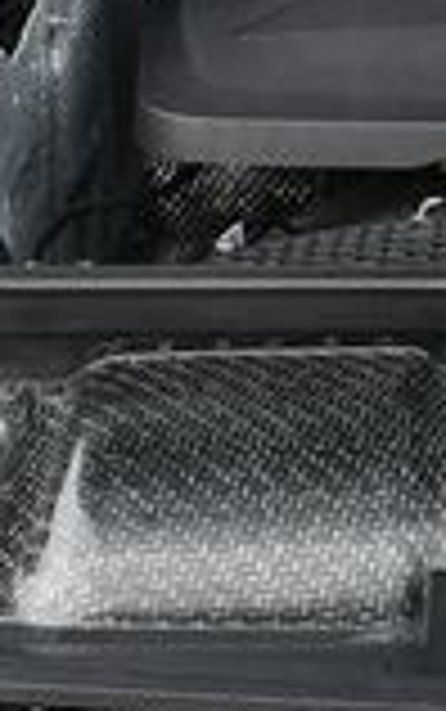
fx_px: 2892
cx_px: 716
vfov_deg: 14.0
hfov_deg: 8.6
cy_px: 428
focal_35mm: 149
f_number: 5.6
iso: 280
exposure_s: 1/250
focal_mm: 18
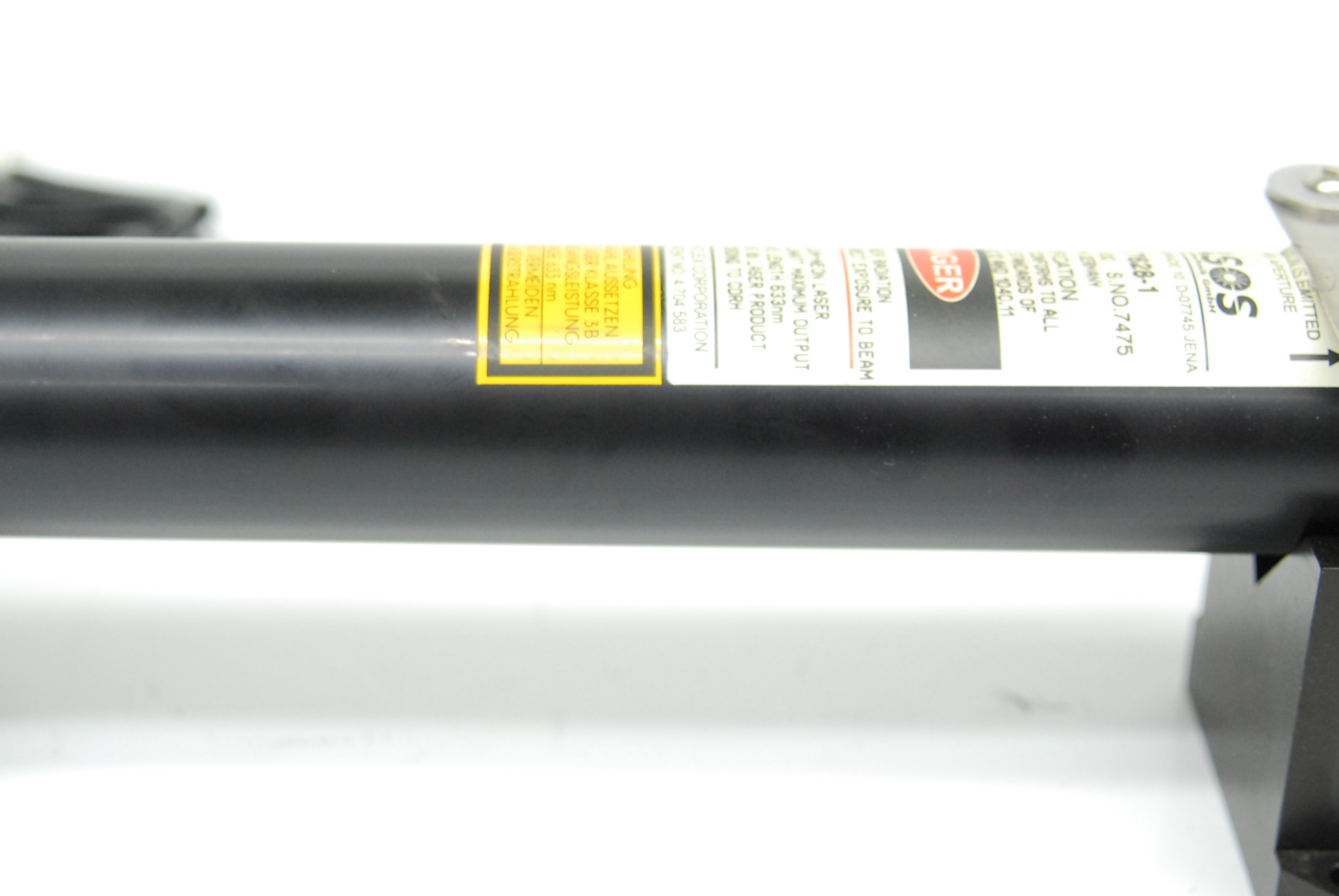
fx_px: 2782
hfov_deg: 27.0
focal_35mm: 75
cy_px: 402
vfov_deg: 18.3
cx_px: 535
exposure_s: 1/100
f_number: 3.2
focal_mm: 35
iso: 800
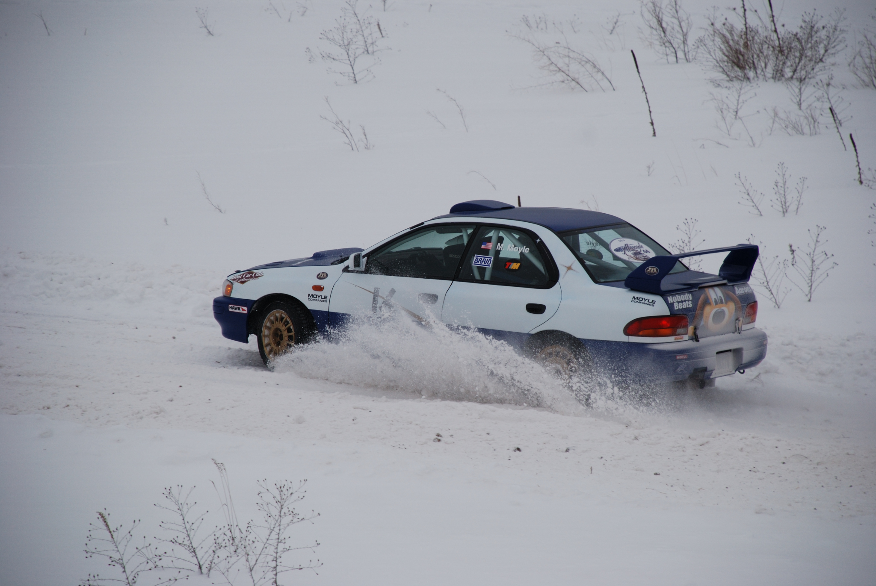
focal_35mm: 202
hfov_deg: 10.1
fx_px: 4933
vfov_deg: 6.8
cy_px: 293
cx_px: 438
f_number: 5.6
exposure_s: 1/800
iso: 200
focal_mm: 135
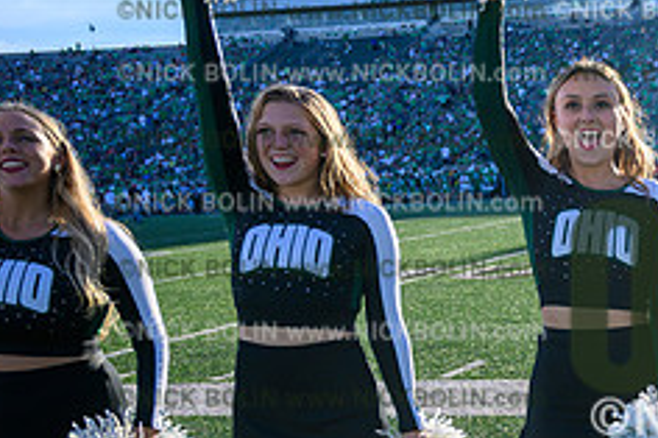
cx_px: 767
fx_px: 1078
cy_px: 332
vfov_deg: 22.7
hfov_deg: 29.7
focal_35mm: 59
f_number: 4
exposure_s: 1/640
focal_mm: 24
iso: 125
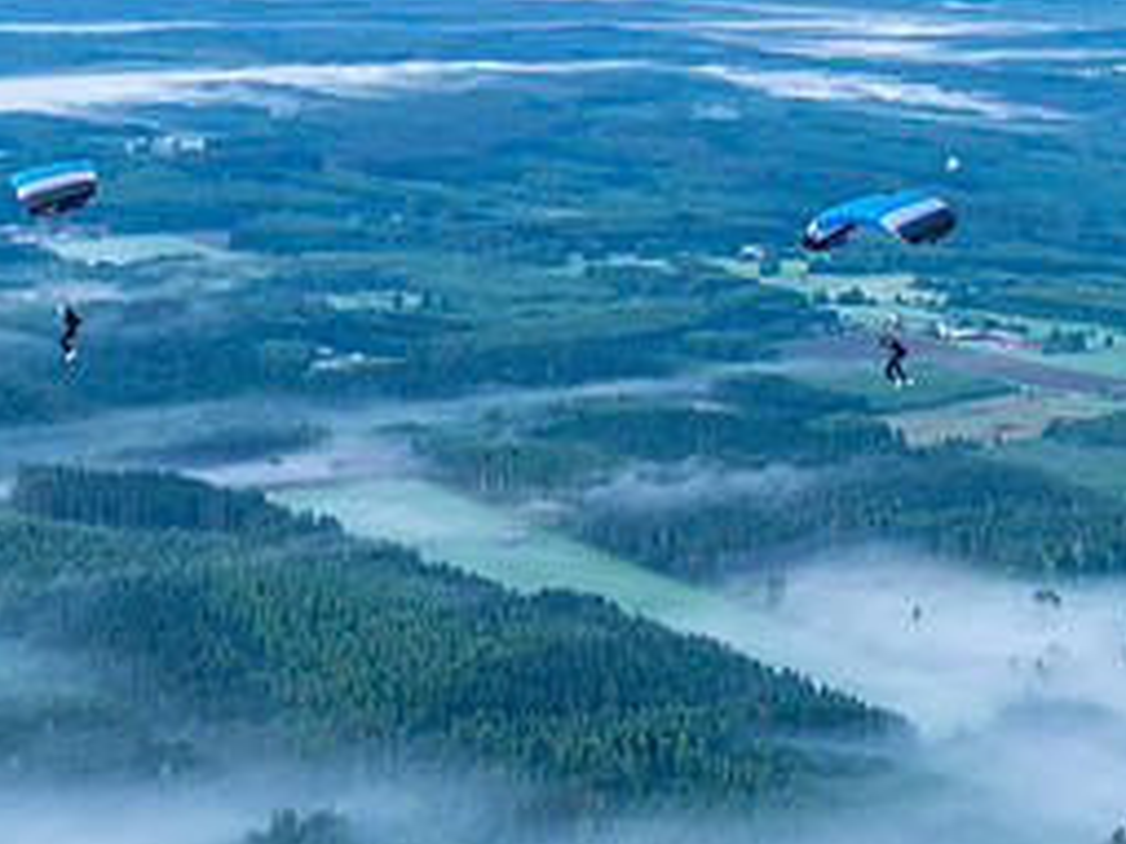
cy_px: 543
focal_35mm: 103
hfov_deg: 19.0
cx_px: 729
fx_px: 3349
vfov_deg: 14.3
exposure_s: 1/2000
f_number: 2.8
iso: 1000
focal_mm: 46
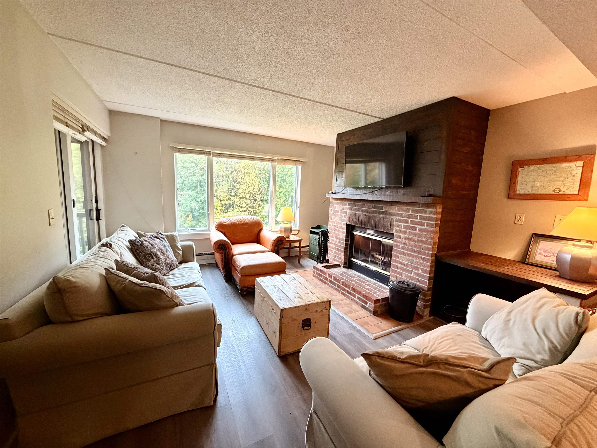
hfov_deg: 102.1
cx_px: 298
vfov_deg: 85.7
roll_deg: -2.2
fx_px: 241
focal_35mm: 14
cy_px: 224
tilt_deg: -8.5
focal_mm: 2.22
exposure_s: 1/60
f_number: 2.2
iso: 500
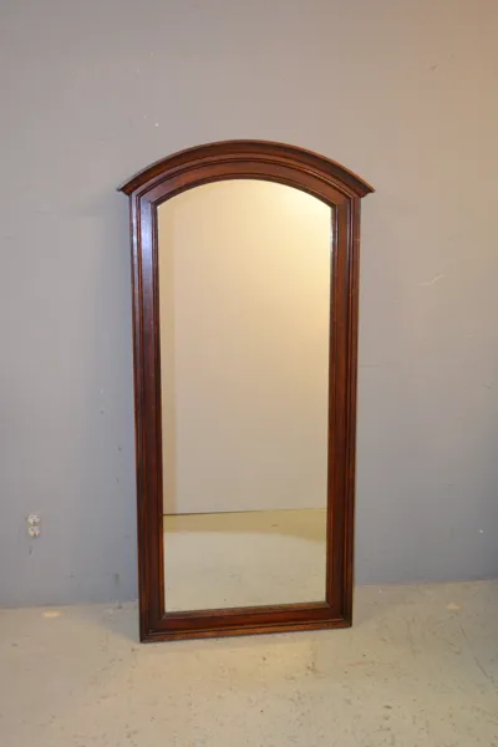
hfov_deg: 34.2
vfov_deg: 49.6
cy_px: 374
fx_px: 809
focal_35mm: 39
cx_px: 249
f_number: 4.2
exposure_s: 1/60
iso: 1400
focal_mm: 26
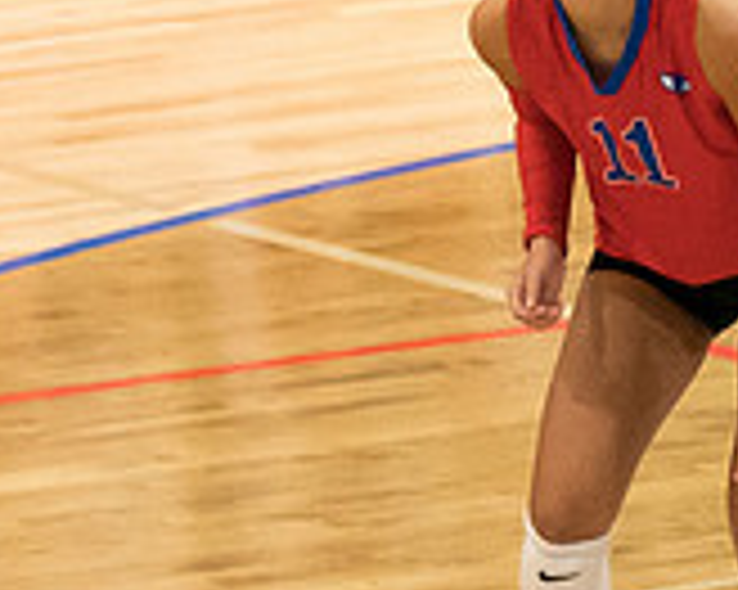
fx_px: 15651
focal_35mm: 717
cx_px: -21
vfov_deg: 2.2
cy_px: 375
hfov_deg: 2.7
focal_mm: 90
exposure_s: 1/1000
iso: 3200
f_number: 2.8
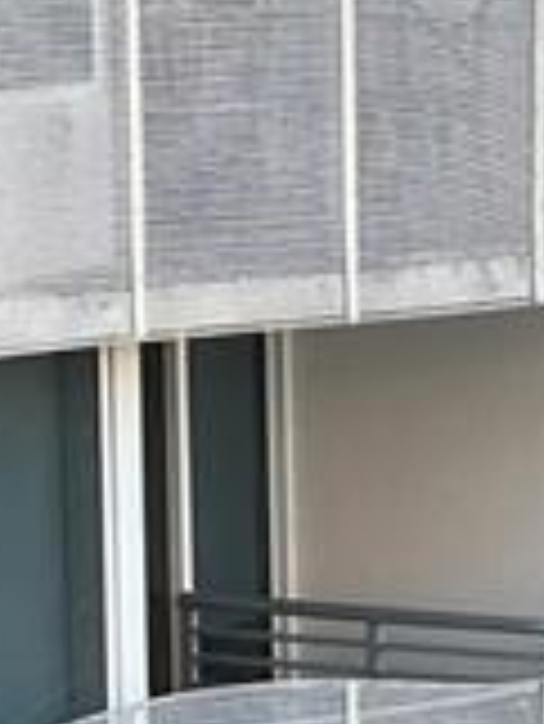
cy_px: 724
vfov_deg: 5.5
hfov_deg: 4.1
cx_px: 944
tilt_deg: -9.2
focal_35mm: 358
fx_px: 7492
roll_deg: +0.2
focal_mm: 6.86
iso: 64
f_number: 1.78
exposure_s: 1/389
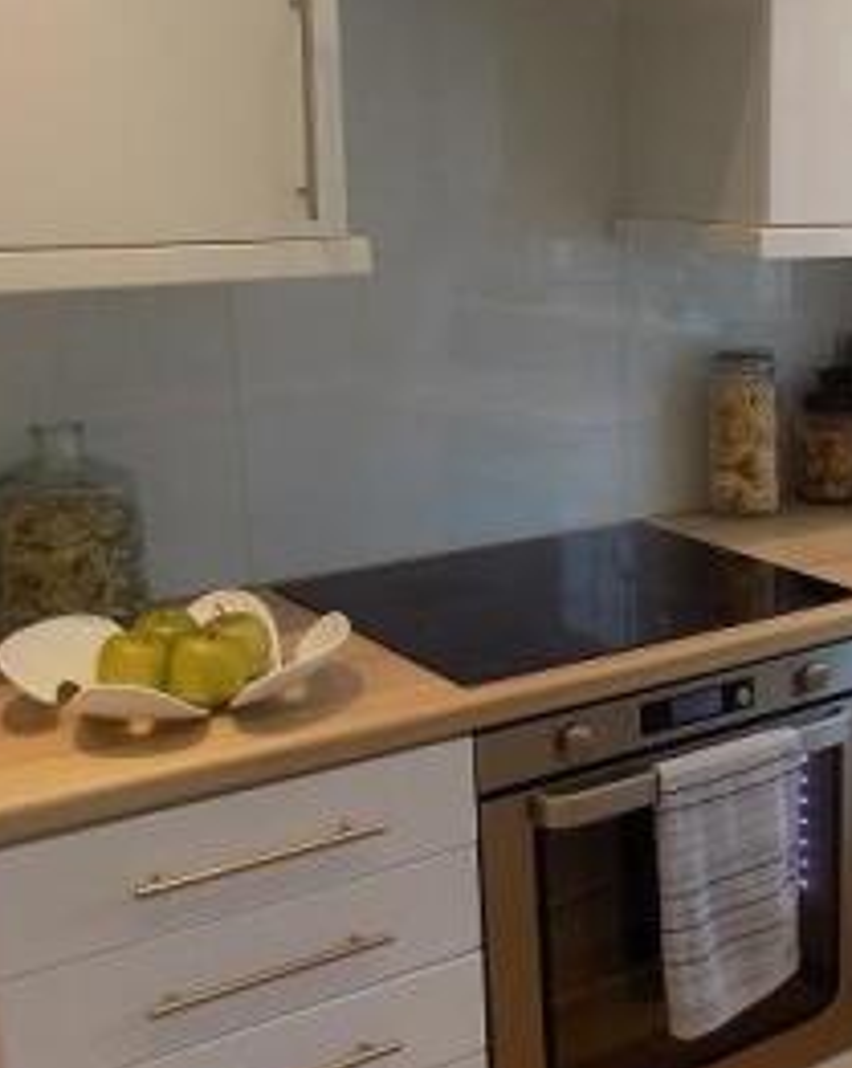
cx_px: 821
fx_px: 1579
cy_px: 589
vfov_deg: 37.3
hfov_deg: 28.6
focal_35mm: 50
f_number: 3.1
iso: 125
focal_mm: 4
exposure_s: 1/30
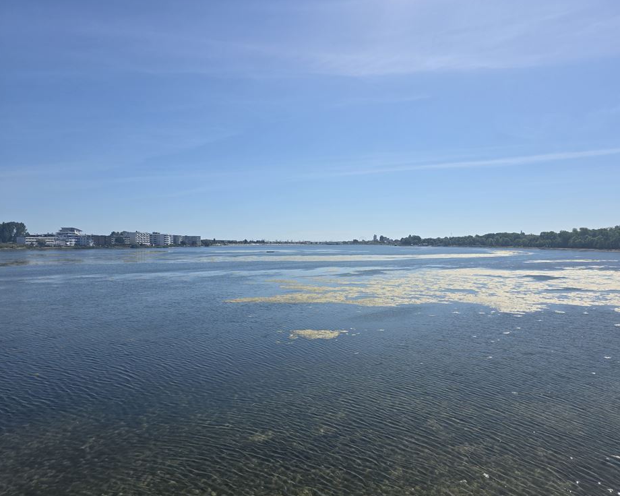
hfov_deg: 68.0
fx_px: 459
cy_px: 252
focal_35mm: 25
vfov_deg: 56.8
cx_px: 330
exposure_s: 1/7944
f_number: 1.7
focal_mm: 6.3
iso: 64
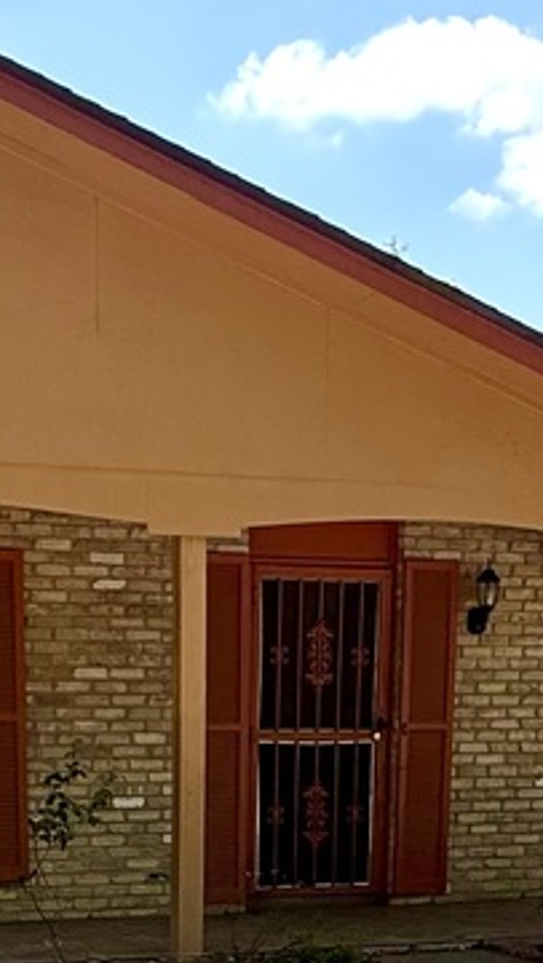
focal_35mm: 61
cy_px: 1016
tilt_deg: -11.2
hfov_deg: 19.7
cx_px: 185
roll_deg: -0.7
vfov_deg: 31.1
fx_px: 1558
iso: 50
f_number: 2.2
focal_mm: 2.22
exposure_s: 1/709
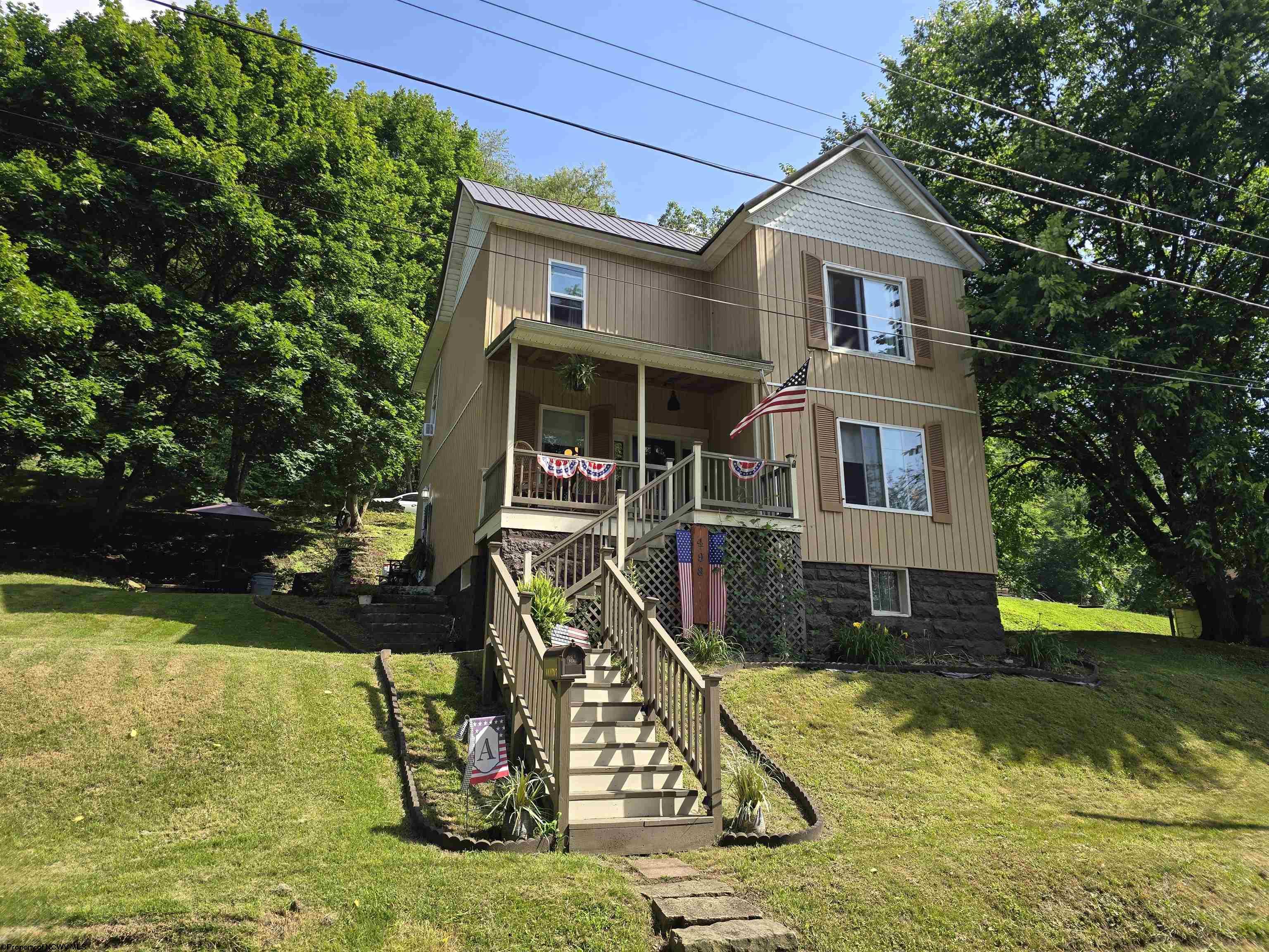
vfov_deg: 58.9
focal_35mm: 23
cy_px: 476
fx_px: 843
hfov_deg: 73.9
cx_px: 634
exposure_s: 1/329
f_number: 1.7
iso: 12
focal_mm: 6.3
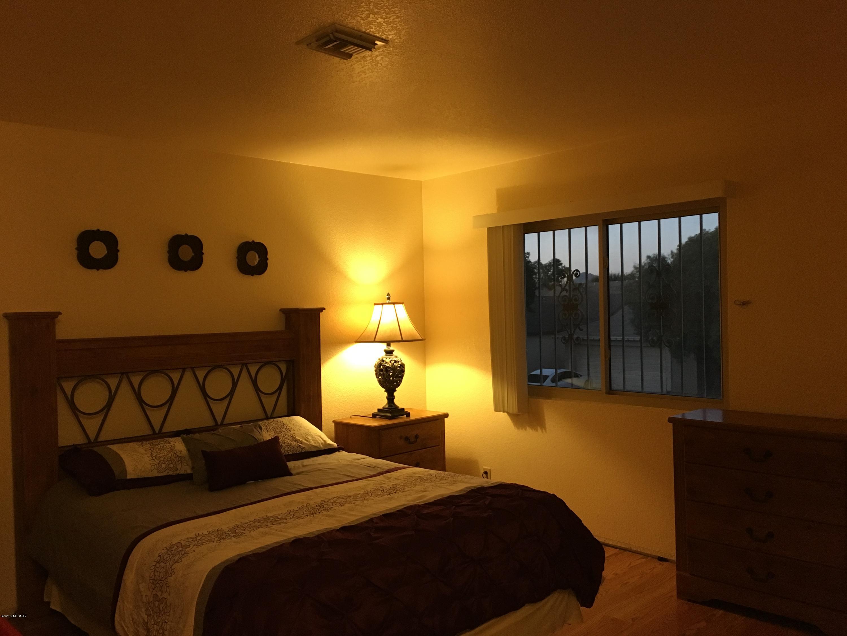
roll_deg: +1.5
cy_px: 318
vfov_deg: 48.2
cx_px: 424
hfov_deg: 61.7
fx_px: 710
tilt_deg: -0.5
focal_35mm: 29
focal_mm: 4.15
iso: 200
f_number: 2.2
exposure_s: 1/24
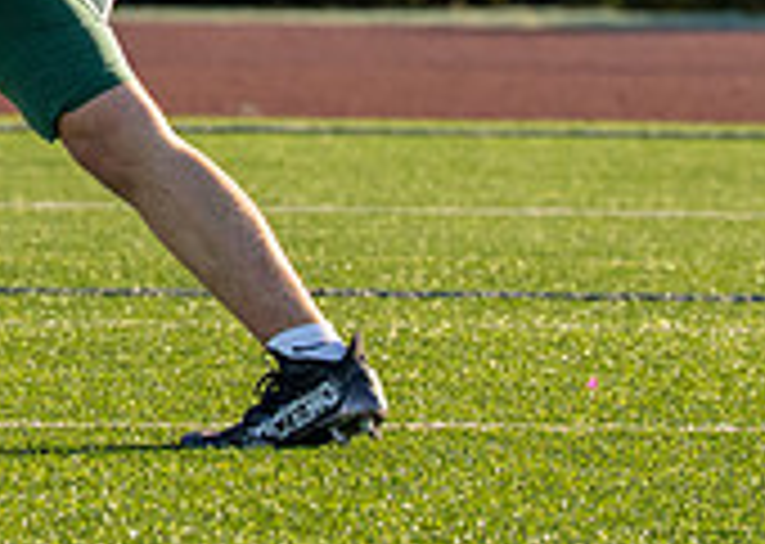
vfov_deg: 1.9
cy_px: -542
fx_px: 16210
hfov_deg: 2.7
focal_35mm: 747
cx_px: -264
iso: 320
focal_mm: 147
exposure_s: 1/2000
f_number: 4.5
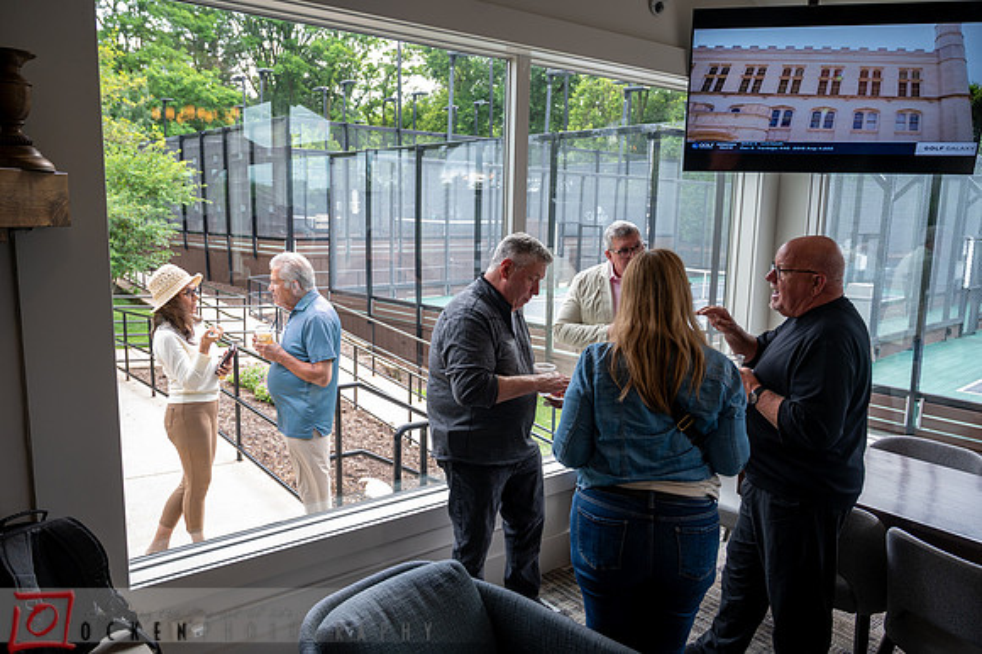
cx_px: 491
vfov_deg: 47.1
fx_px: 750
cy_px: 327
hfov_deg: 66.4
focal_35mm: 28
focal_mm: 27.5
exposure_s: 1/125
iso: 640
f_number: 4
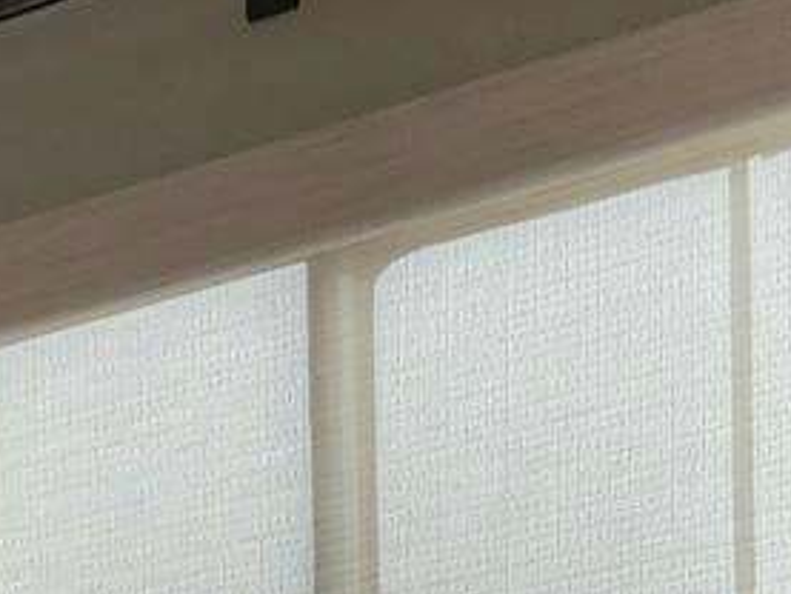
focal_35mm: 170
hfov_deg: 11.5
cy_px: 1956
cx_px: -23
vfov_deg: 7.4
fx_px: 3886
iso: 40
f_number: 1.8
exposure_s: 1/180
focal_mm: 6.4
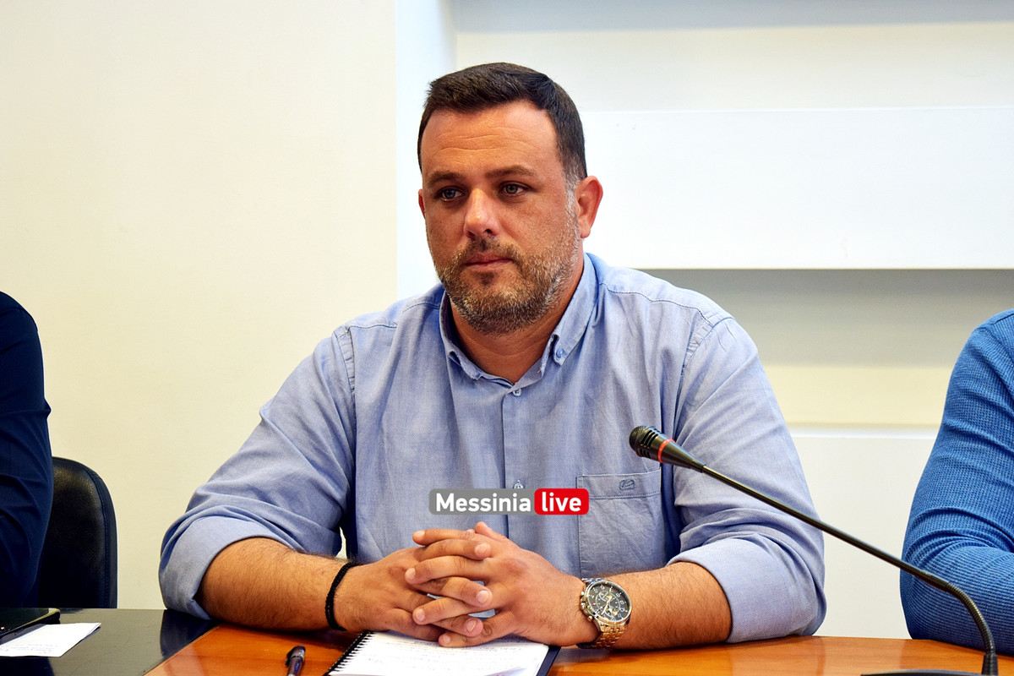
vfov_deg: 16.6
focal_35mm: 82
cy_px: 338
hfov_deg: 24.6
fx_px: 2324
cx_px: 507
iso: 400
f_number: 5.6
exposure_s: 1/60
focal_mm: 55
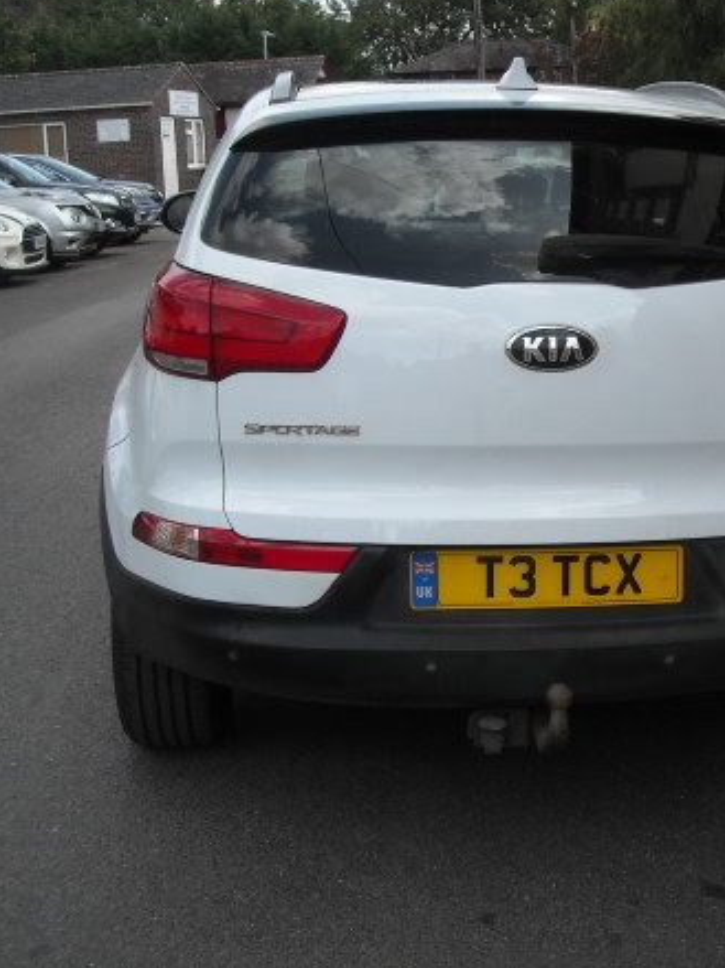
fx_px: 1425
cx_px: 558
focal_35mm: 51
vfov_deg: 37.5
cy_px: 463
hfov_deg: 28.1
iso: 64
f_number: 5.6
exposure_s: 1/176
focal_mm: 5.7
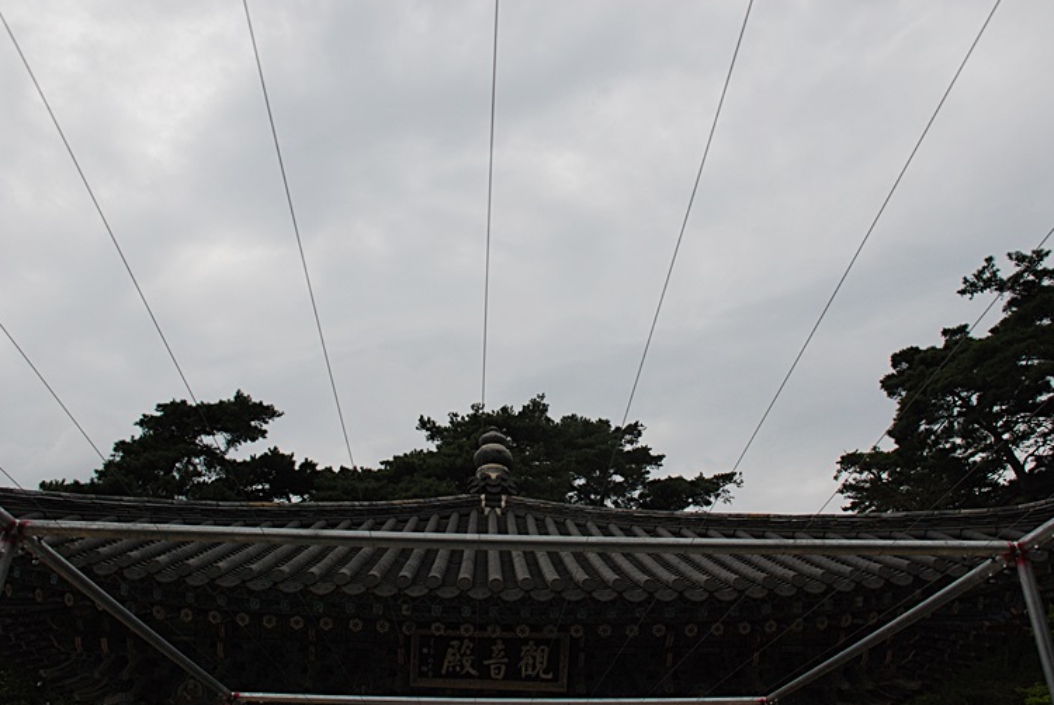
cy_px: 361
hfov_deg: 58.7
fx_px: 938
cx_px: 524
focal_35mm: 32
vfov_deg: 41.2
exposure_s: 1/1000
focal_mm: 20
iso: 400
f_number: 6.3
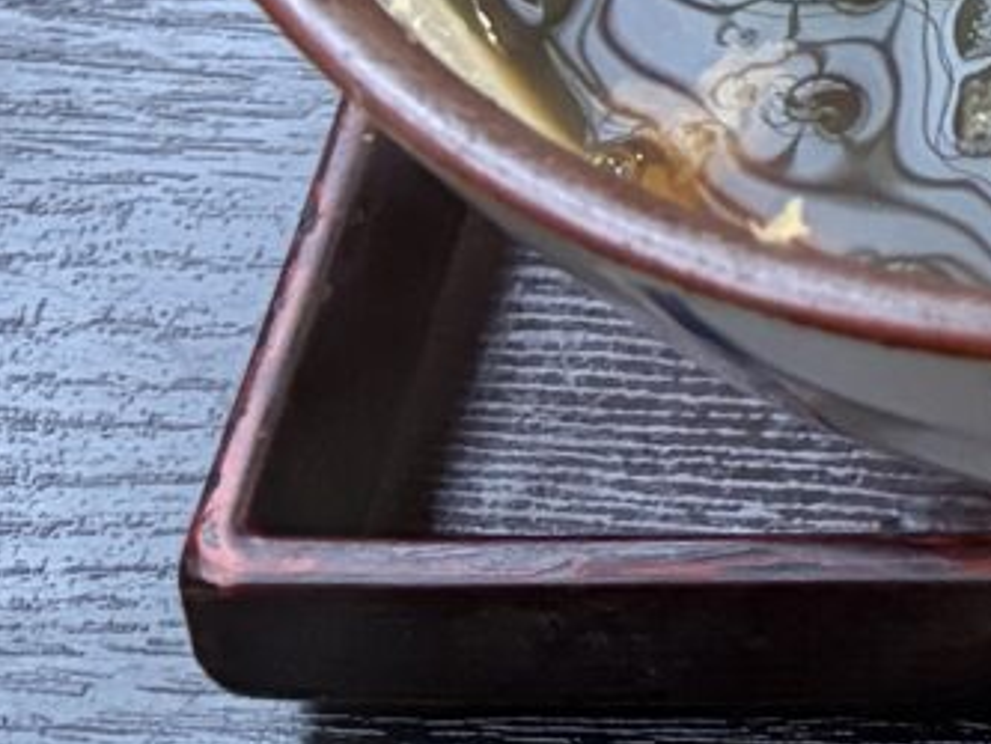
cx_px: 2774
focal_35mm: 150
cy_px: -750
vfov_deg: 9.3
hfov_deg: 10.3
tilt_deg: -52.5
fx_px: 4296
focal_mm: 5.96
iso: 250
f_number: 1.6
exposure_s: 1/50
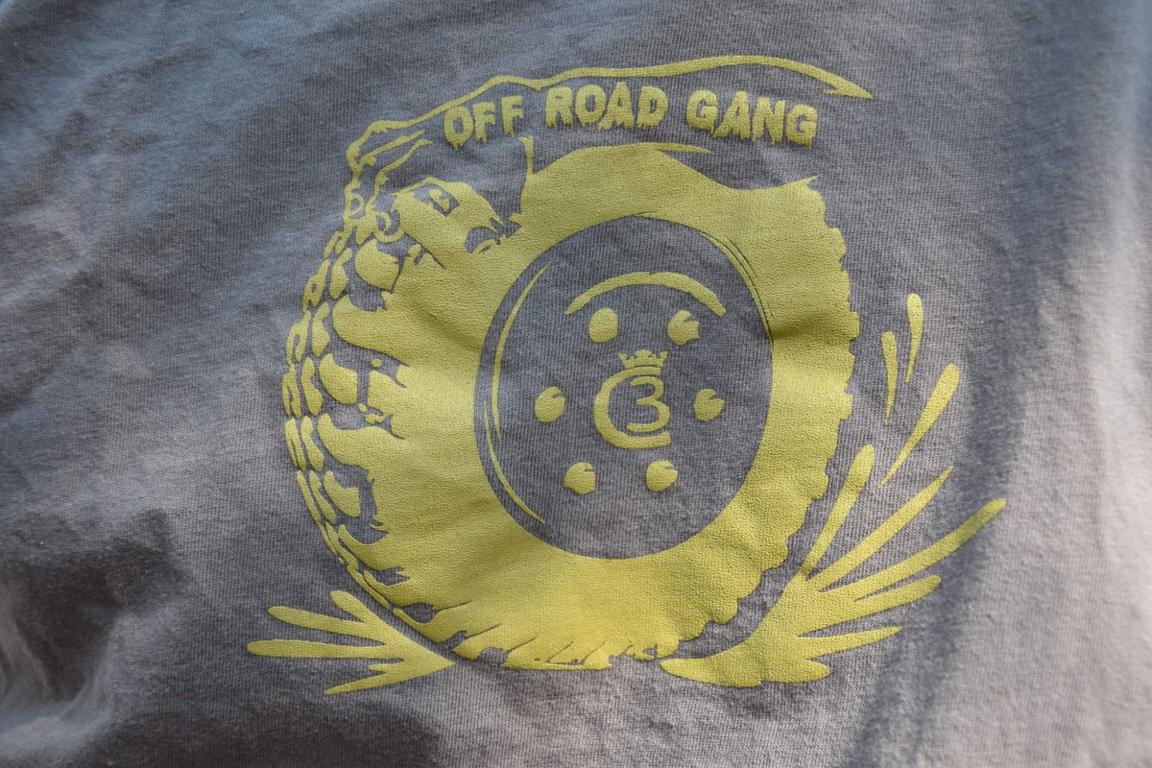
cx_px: 576
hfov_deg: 27.0
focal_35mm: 75
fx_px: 2400
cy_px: 384
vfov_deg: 18.2
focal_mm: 50
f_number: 5
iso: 500
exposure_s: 1/320
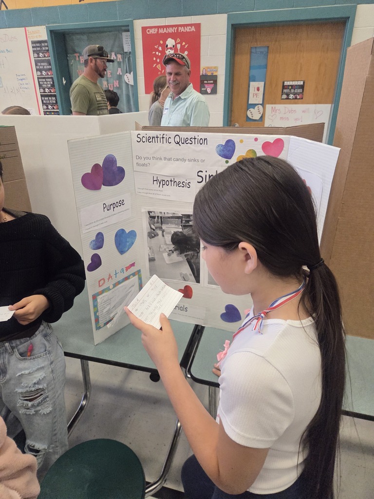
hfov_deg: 58.9
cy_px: 250
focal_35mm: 23
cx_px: 187
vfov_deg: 73.9
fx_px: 331
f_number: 1.8
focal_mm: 5.4
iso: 400
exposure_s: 1/120
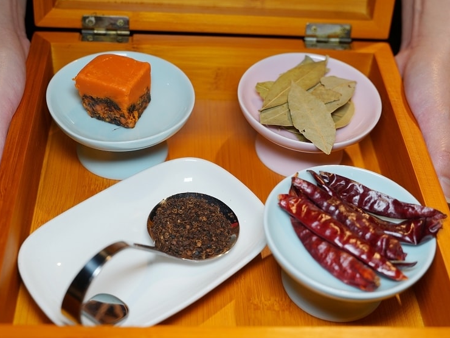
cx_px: 212
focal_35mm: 53
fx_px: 689
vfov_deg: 27.5
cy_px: 184
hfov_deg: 36.2
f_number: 4
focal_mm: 34
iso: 200
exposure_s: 1/60
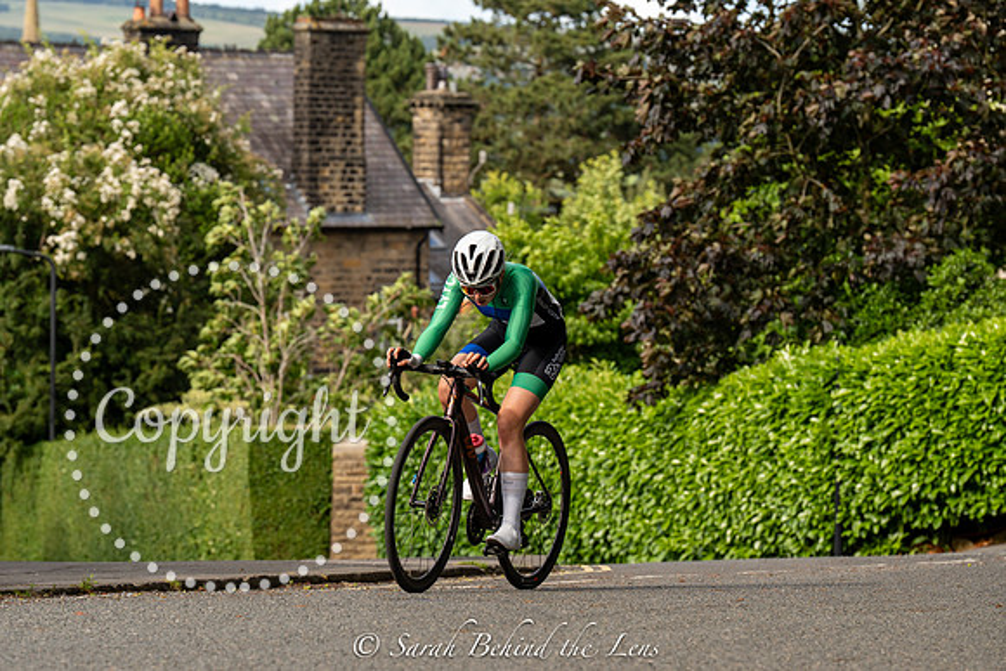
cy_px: 356
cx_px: 460
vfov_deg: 8.7
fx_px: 4396
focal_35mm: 157
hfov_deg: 13.1
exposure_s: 1/640
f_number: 6.3
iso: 400
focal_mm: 145
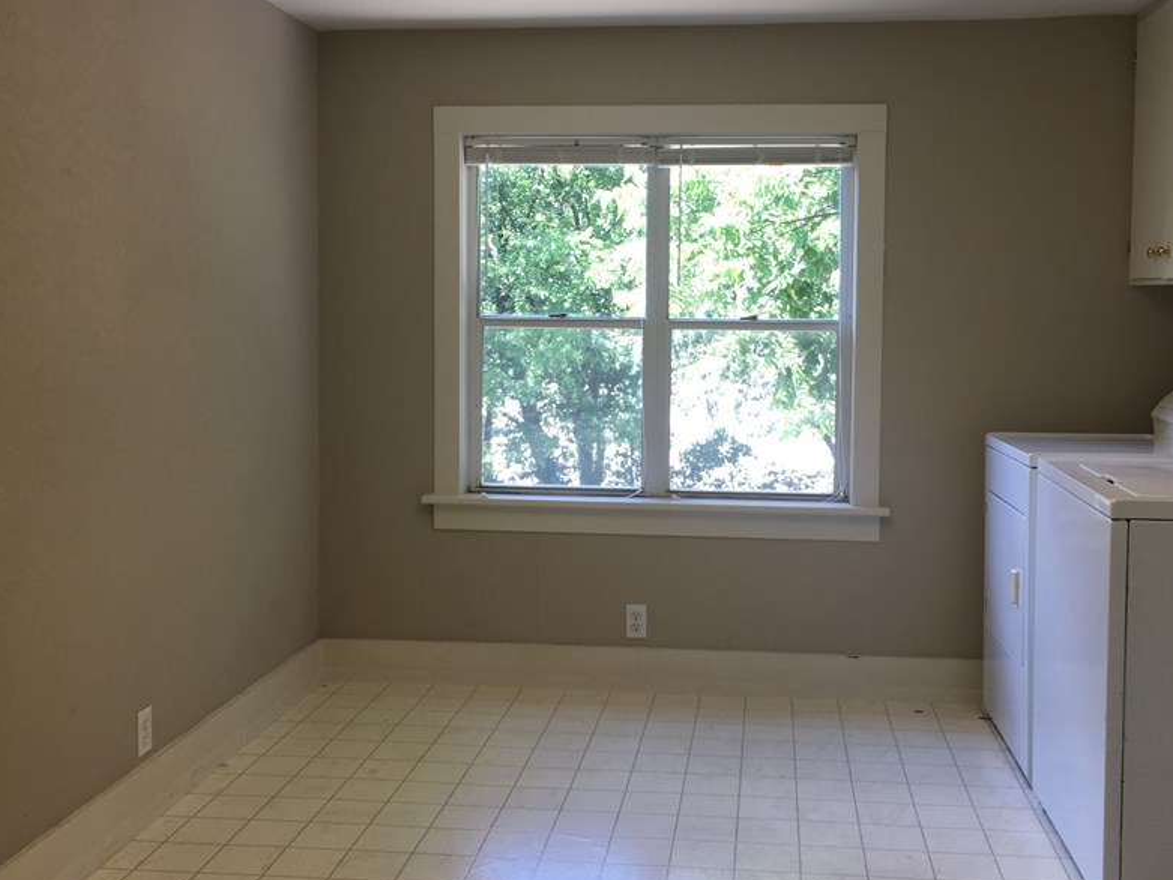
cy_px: 372
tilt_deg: -3.2
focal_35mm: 38
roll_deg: -0.6
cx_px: 644
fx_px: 1288
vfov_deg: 37.6
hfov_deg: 48.9
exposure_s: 1/60
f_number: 2.2
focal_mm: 4.15
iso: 32
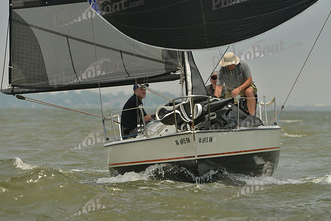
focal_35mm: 455
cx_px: 178
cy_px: 96
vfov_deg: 3.0
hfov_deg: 4.5
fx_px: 4183
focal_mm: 400
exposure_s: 1/1250
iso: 400
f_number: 7.1
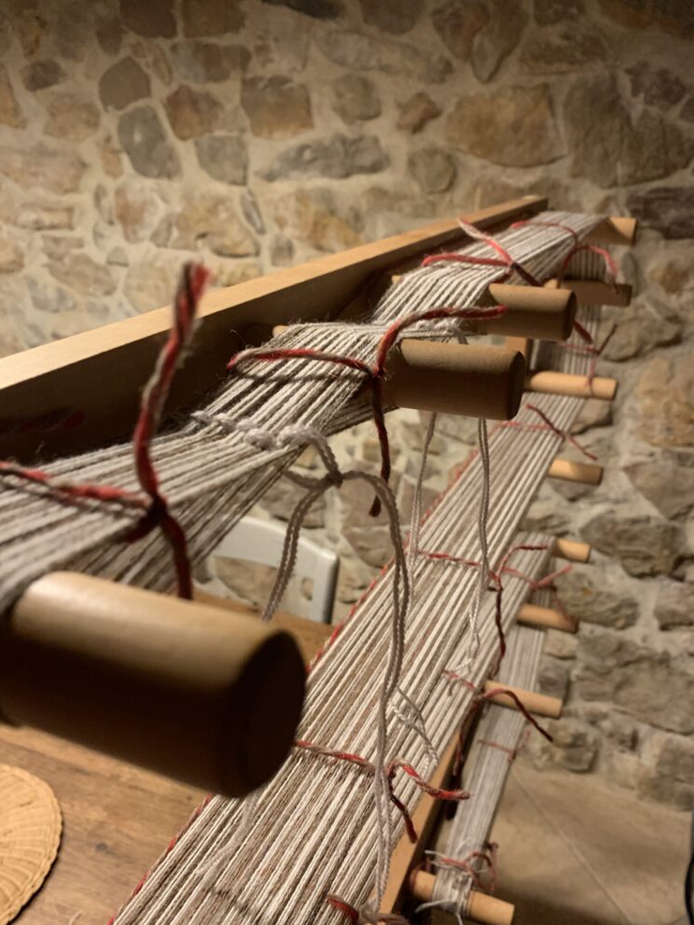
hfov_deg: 51.4
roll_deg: -0.1
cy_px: 464
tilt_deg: -23.3
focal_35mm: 27
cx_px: 358
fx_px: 721
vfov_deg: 65.3
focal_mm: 4.25
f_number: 1.8
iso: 400
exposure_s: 1/45
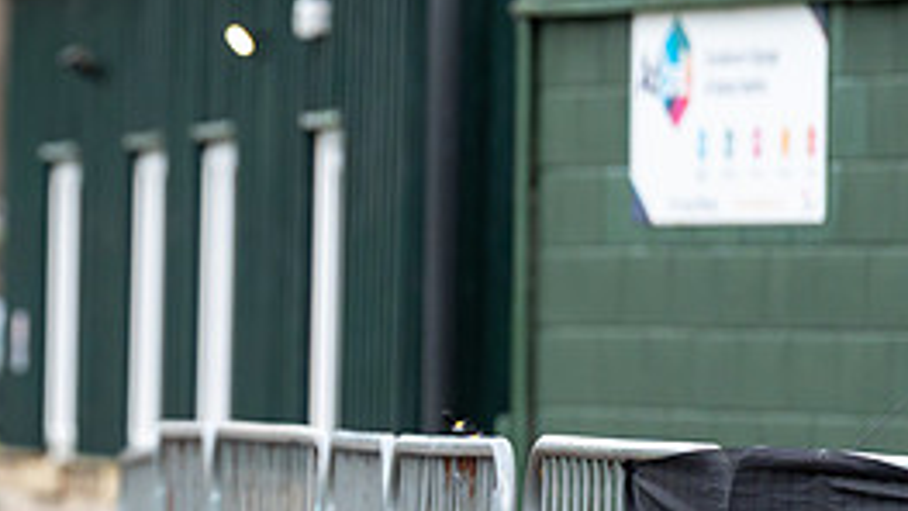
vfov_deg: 2.0
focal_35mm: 598
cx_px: -245
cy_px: 283
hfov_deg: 3.6
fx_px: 14399
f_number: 3.2
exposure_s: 1/1000
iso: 1000
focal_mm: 191
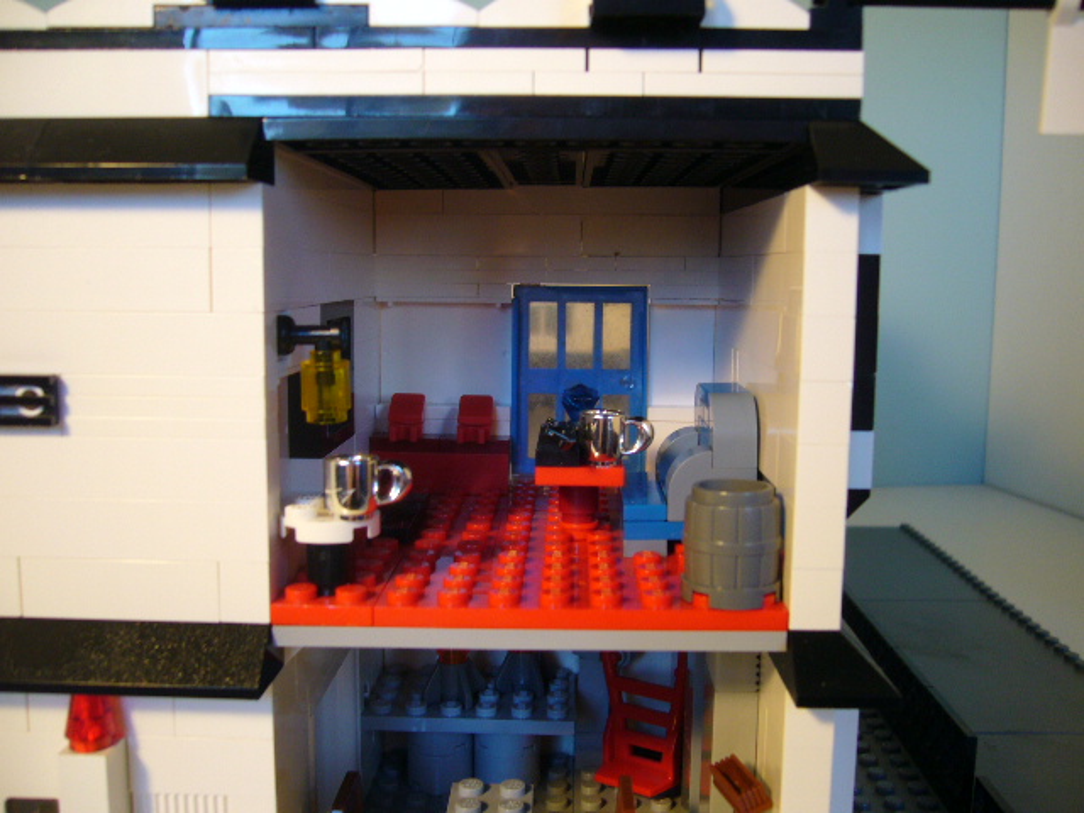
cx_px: 542
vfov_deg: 40.7
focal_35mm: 35
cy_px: 406
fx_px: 1096
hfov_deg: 52.6
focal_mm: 5.8
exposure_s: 1/25
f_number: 2.8
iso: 100
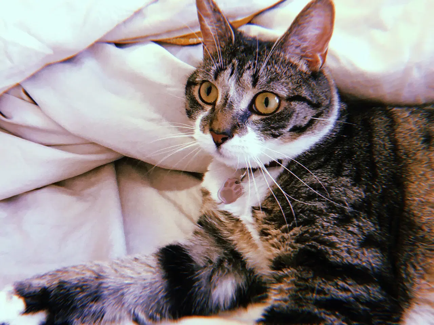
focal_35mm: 31
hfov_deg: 58.4
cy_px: 162
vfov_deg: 45.4
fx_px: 389
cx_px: 217
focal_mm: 2.15
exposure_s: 1/30
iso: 400
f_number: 2.4
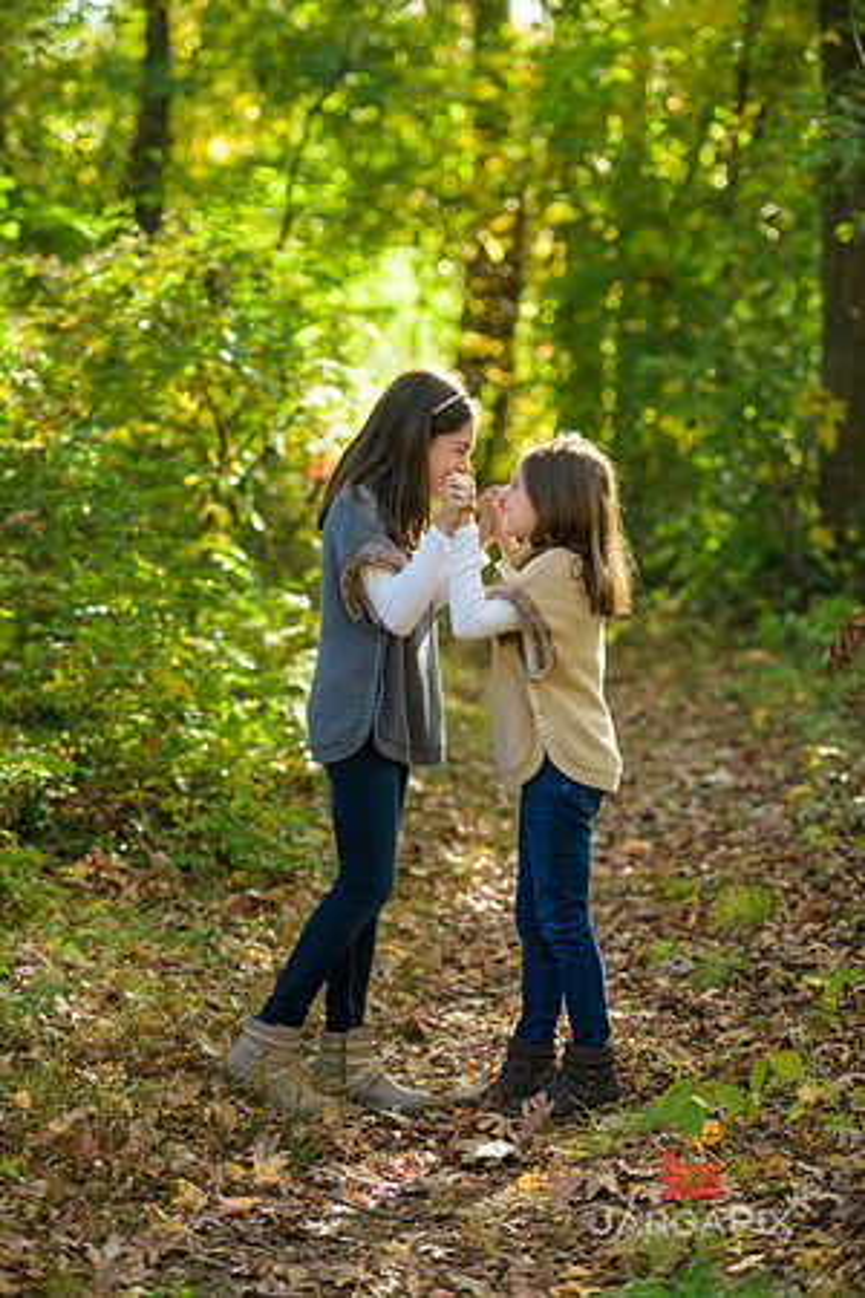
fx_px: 4036
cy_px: 649
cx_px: 432
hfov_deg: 12.2
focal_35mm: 112
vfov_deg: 18.3
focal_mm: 112
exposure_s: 1/200
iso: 200
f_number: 3.2
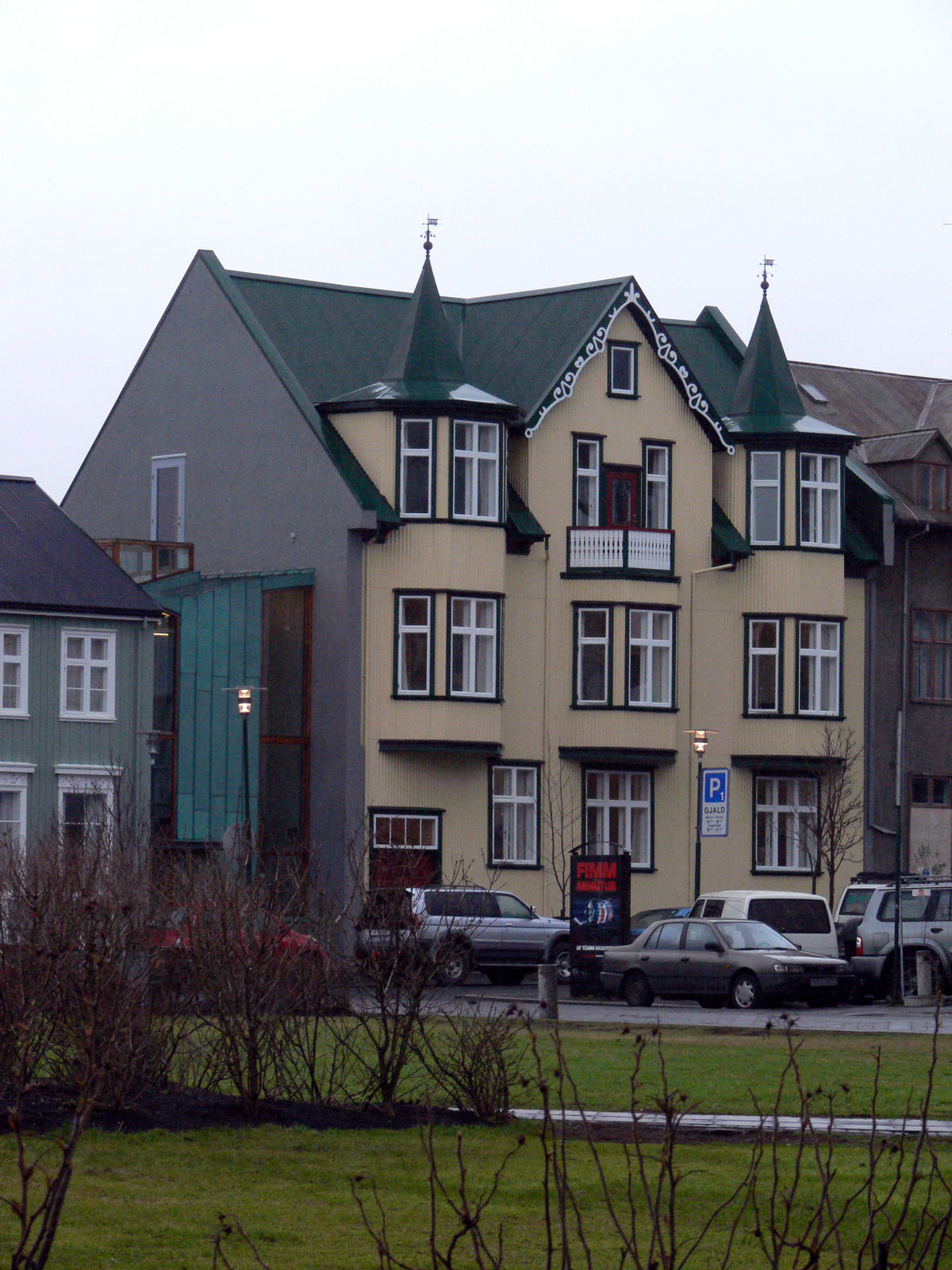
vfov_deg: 12.8
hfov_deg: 9.6
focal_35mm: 154
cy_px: 635
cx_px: 476
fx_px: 5647
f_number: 5.6
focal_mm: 32.6
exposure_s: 1/125
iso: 400
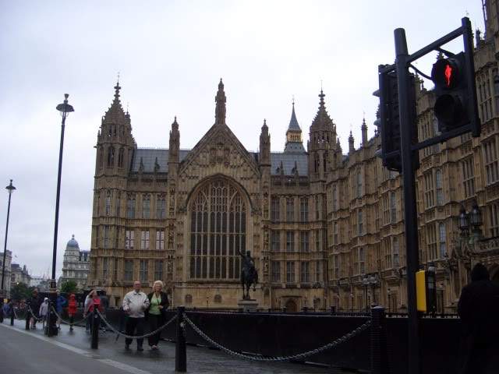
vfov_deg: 36.8
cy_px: 187
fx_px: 562
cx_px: 250
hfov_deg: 47.9
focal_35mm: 39
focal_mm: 8
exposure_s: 1/200
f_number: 2.8
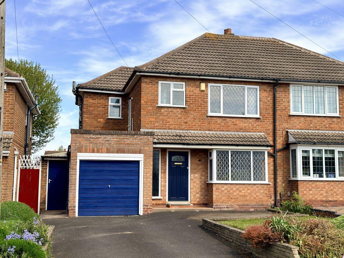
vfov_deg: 32.2
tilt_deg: +6.5
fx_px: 447
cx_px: 172
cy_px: 129
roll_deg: +0.2
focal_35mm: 45
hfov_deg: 42.1
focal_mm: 6.76
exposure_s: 1/2778
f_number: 1.78
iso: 64
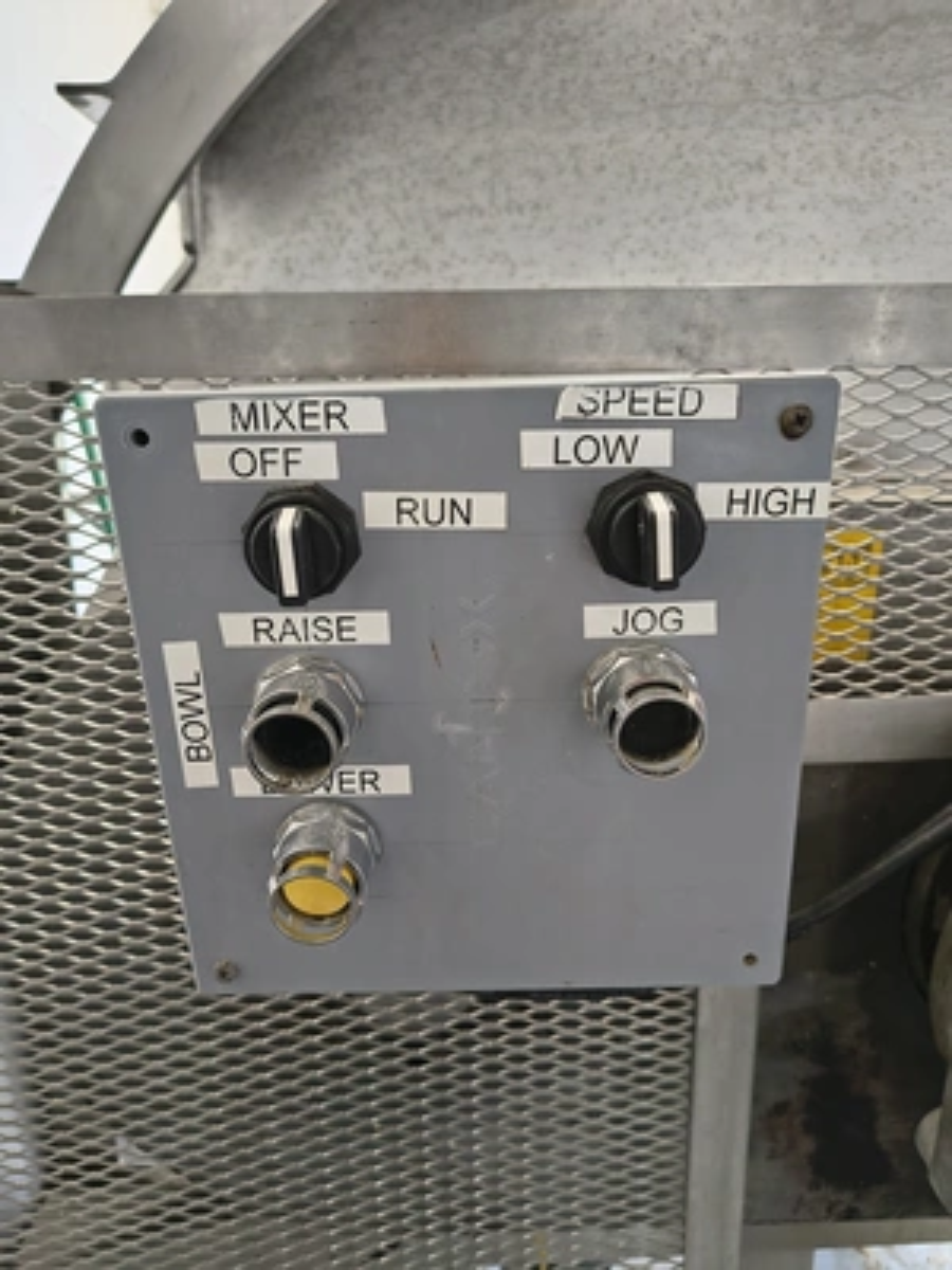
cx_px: 476
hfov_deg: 56.8
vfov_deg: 71.6
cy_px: 635
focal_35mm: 24
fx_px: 880
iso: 780
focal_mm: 5.56
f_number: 1.8
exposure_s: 1/120
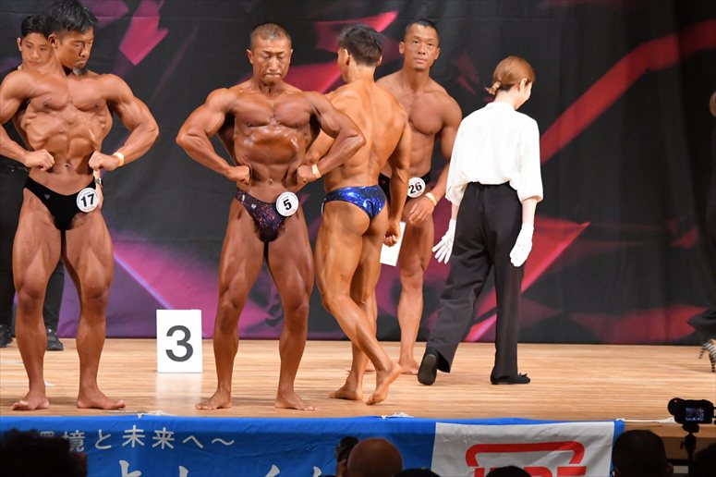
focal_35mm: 255
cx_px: 358
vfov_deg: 5.4
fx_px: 5069
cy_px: 238
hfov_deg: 8.1
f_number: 5.6
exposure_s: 1/400
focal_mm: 170
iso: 8000
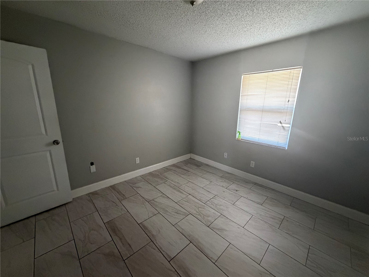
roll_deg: -0.4
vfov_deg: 85.7
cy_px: 138
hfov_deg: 102.1
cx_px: 184
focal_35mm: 14
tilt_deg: -13.0
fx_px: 149
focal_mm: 2.22
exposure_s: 1/60
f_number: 2.2
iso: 800
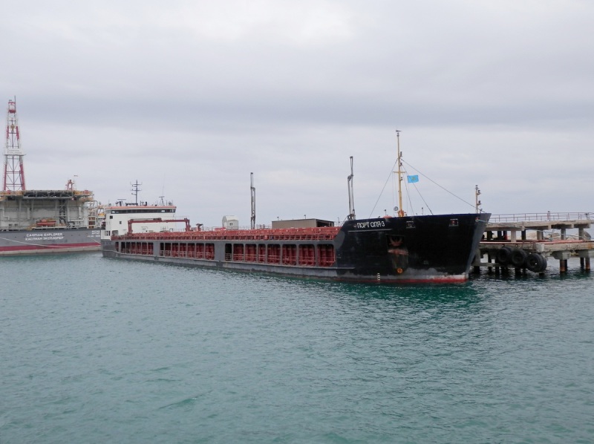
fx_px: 566
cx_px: 297
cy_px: 222
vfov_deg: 42.9
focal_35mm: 33
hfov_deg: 55.4
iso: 80
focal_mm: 6
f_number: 3.4
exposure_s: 1/160
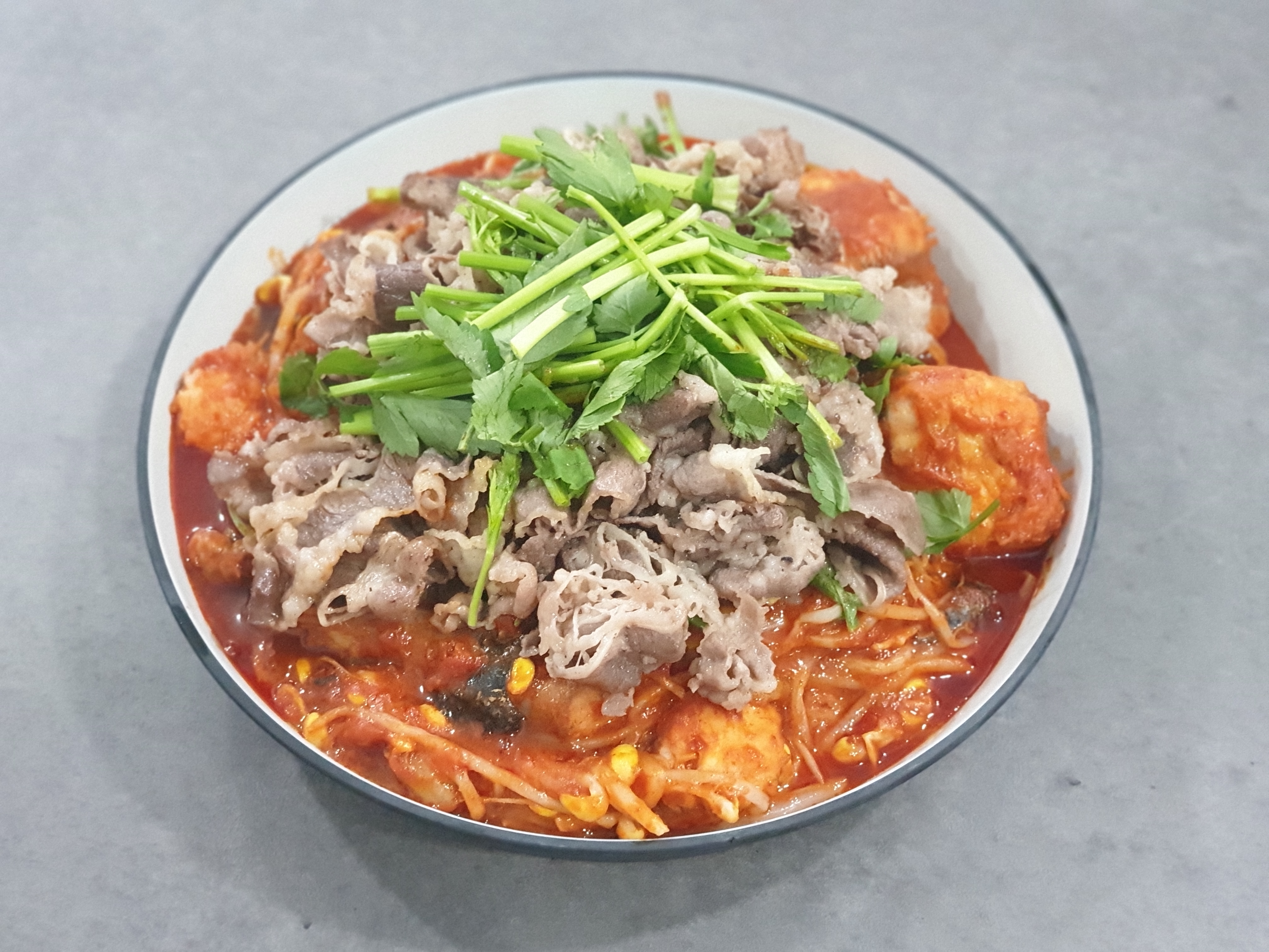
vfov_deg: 28.0
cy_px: 476
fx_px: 1906
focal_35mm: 52
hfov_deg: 36.8
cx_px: 634
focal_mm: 6
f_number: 2.4
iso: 800
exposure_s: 1/24
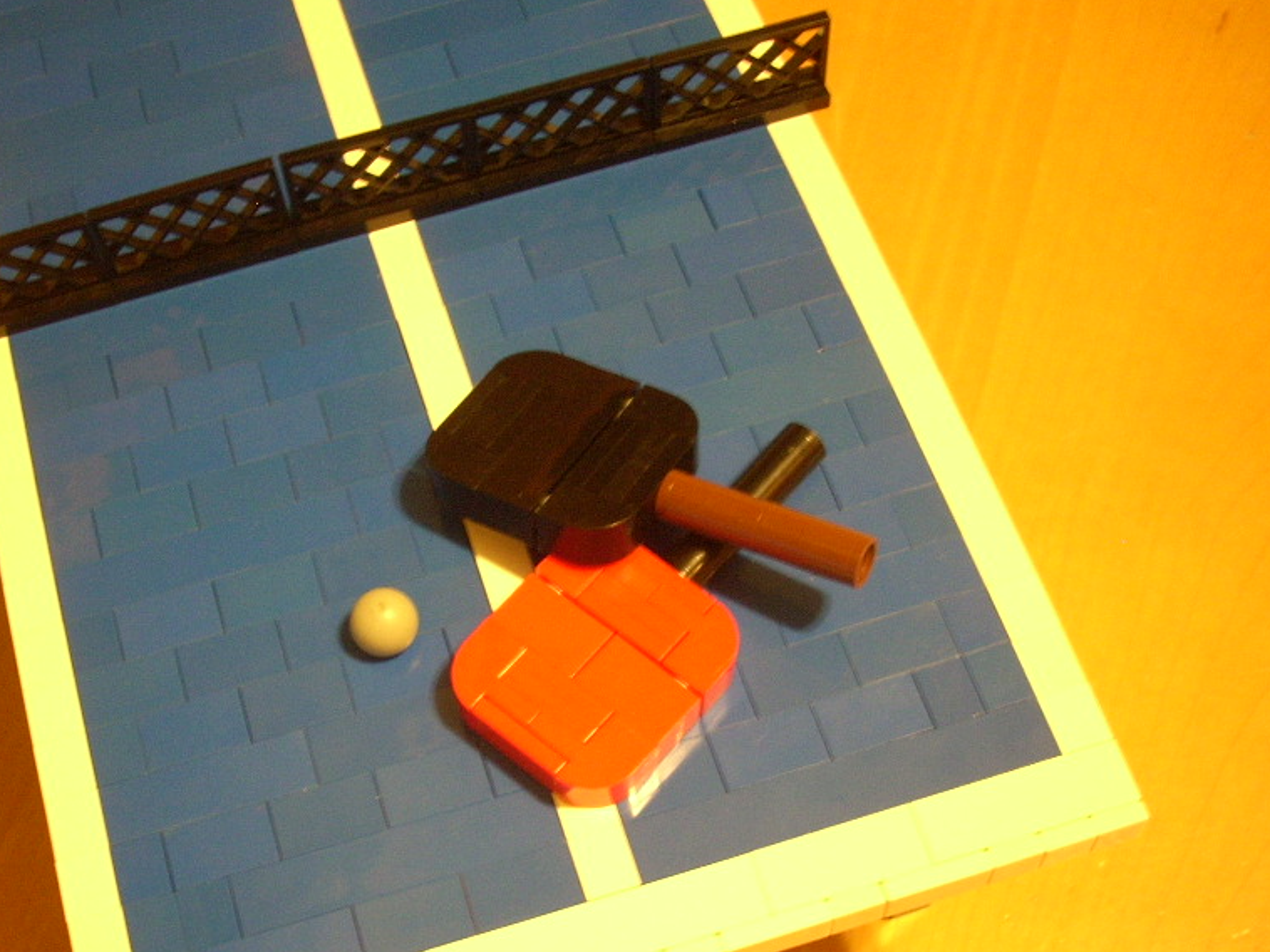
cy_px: 592
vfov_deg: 29.0
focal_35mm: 50
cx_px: 541
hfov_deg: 38.1
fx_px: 1834
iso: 208
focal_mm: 6.2
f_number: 2.8
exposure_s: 1/4
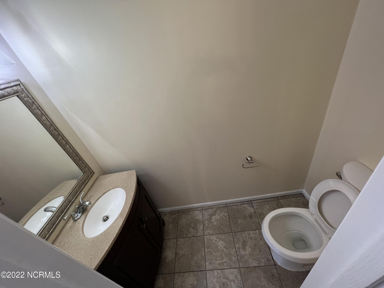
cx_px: 192
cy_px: 144
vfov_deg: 89.9
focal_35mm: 13
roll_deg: +15.7
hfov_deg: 106.2
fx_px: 144
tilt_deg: -33.5
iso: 125
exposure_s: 1/60
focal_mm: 1.57
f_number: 1.8
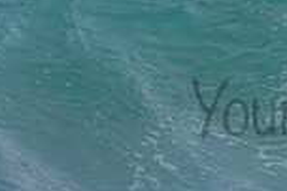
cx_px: 423
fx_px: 18627
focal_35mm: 2339
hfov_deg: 0.9
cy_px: 9
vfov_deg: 0.6
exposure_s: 1/2000
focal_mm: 500
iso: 450
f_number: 5.6
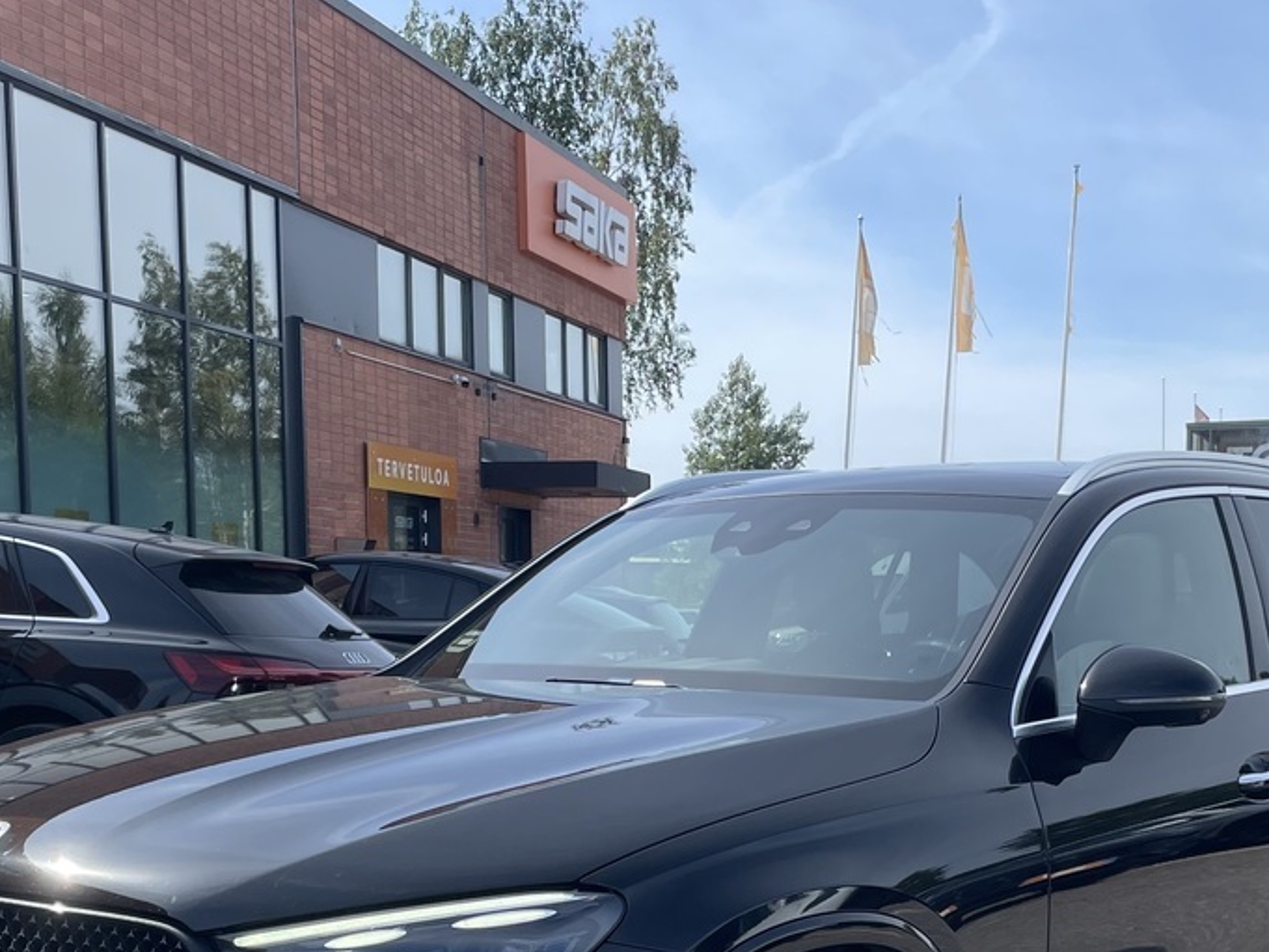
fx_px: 2017
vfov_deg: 25.9
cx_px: 712
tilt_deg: -4.8
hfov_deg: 34.9
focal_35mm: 55
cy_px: 825
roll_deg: +0.7
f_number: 1.6
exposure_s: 1/2257
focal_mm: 4.2
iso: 32
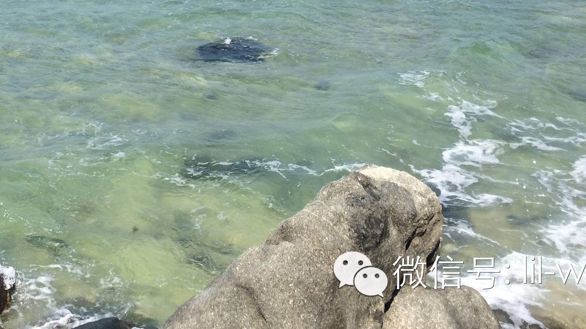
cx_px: 147
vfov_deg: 18.8
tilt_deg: -7.8
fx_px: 932
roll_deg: +0.6
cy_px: -85
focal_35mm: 60
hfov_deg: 34.2
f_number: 2.2
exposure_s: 1/1709
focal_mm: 4.15
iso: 32
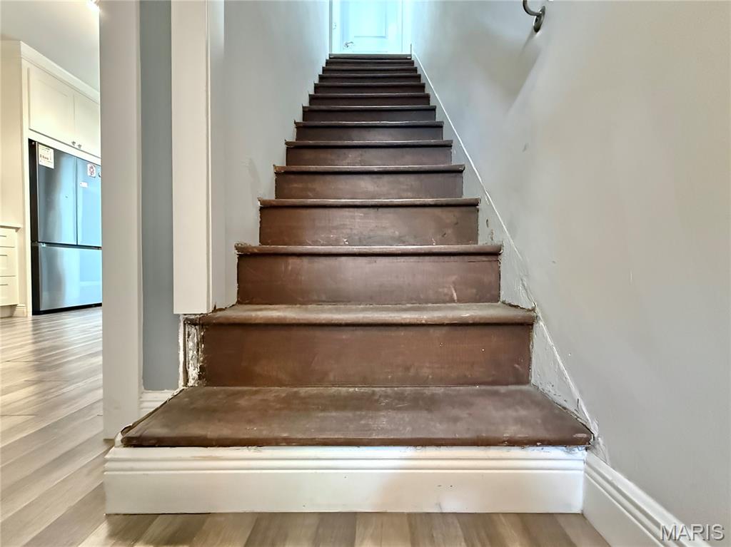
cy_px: 274
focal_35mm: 14
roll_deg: +0.5
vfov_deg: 85.6
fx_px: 296
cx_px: 366
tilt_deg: -0.5
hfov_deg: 102.1
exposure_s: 1/40
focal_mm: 2.22
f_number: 2.2
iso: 1600
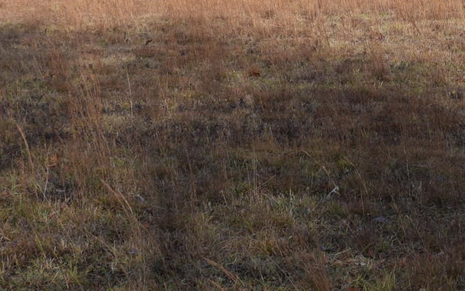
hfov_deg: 12.9
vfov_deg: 8.0
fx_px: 2040
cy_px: -110
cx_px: 417
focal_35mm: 161
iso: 100
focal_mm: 22
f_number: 9
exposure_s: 1/200
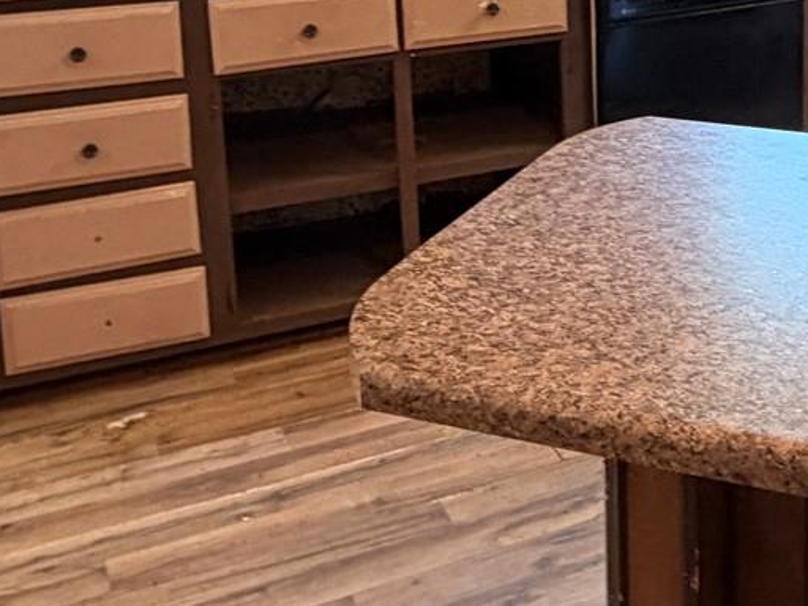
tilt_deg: -9.7
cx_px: 675
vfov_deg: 24.8
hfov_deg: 33.1
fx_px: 1307
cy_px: -5
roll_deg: +1.5
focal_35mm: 56
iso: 250
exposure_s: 1/60
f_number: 2.2
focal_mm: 2.22
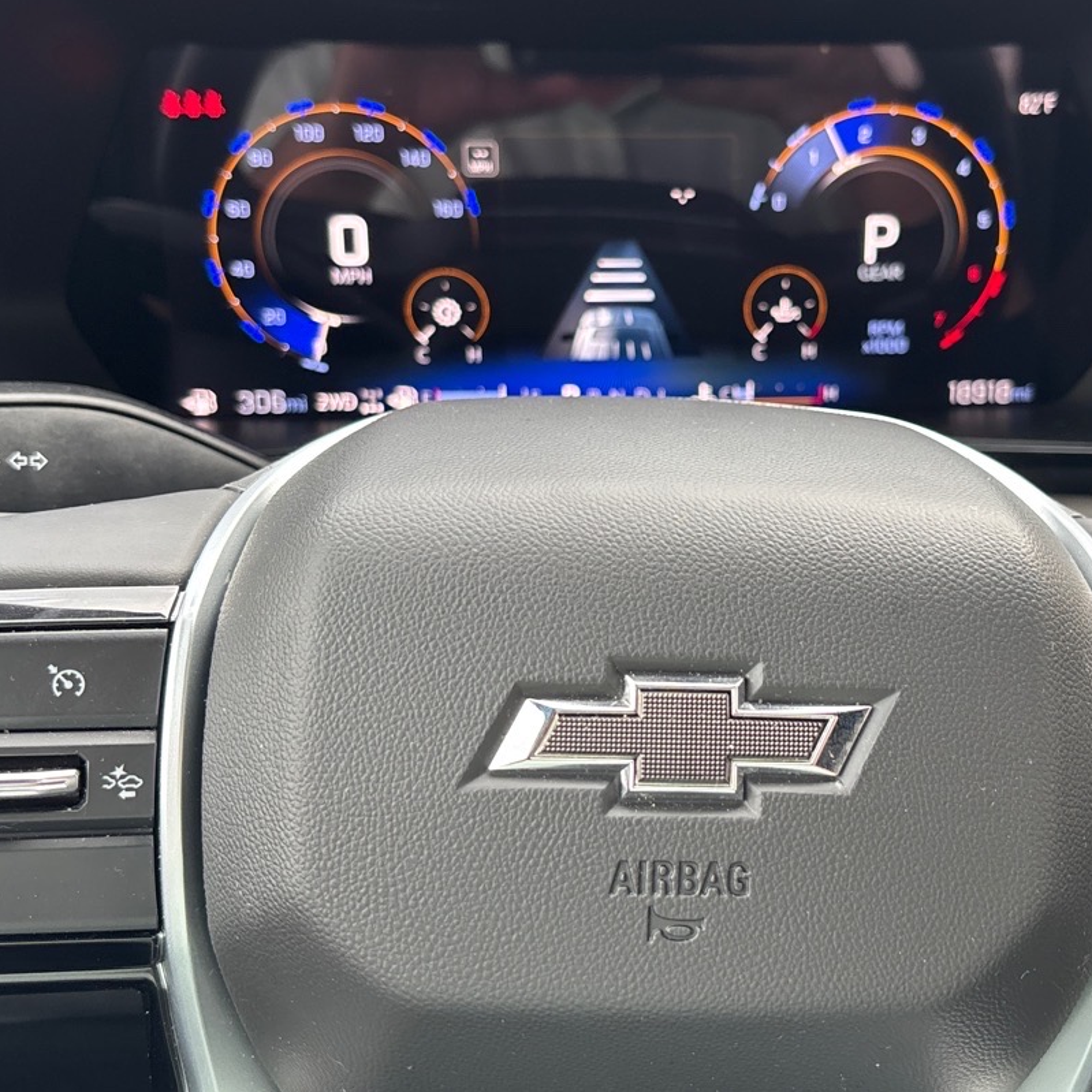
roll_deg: -1.8
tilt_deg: -24.1
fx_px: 1642
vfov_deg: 36.7
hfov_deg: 36.5
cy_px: 485
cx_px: 694
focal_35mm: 46
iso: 100
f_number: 1.6
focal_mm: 5.96
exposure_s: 1/121
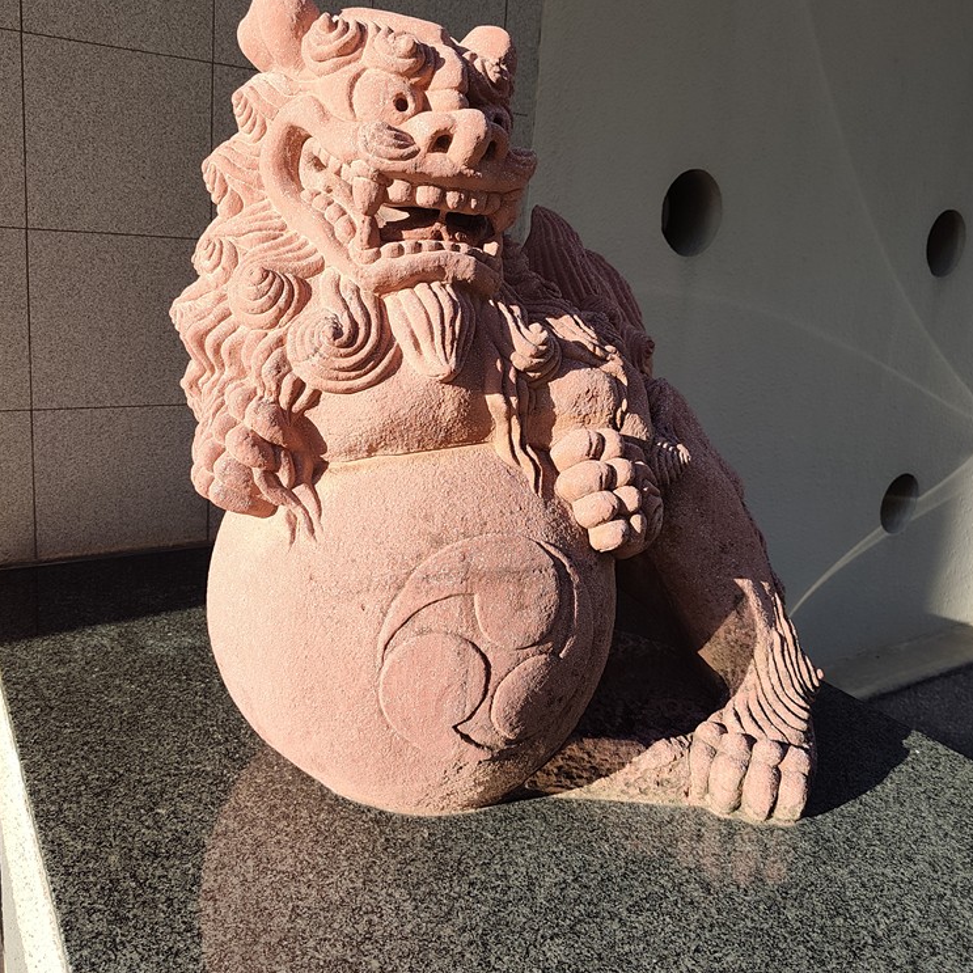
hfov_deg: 57.3
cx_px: 479
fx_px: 890
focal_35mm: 28
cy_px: 436
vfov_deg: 57.2
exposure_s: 1/301
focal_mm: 6.07
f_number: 1.7
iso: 50
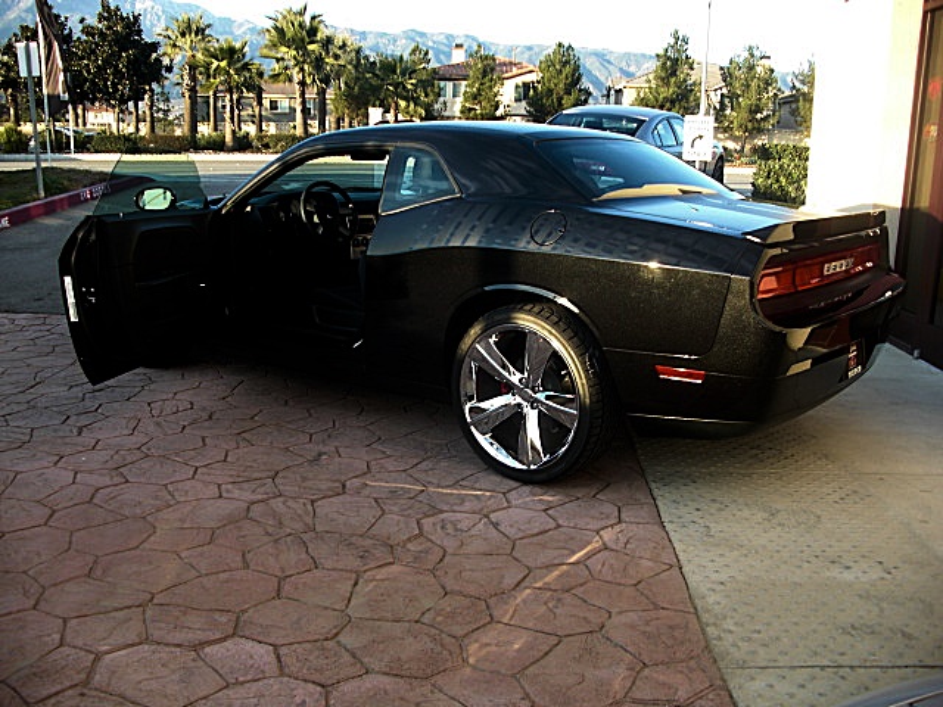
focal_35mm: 36
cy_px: 354
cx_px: 472
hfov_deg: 51.4
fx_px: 981
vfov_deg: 39.7
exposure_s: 1/125
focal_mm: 6.3
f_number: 2.8
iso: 50
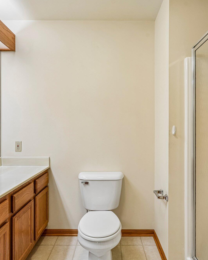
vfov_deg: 72.6
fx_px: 177
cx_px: 110
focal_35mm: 23
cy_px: 127
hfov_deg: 60.9
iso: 400
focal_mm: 16
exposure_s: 1/5
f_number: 8
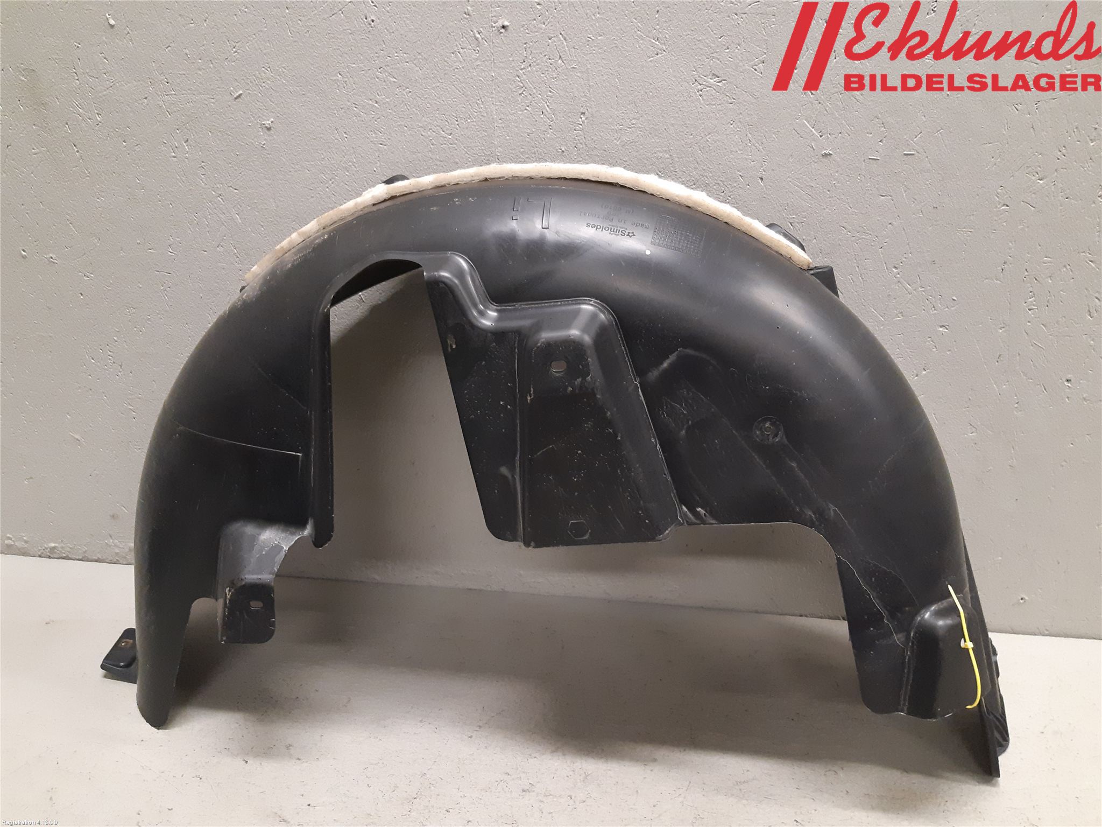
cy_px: 414
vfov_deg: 53.1
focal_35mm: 26
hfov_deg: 67.3
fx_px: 828
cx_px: 551
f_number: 1.7
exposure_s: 1/50
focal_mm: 3.93
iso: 250
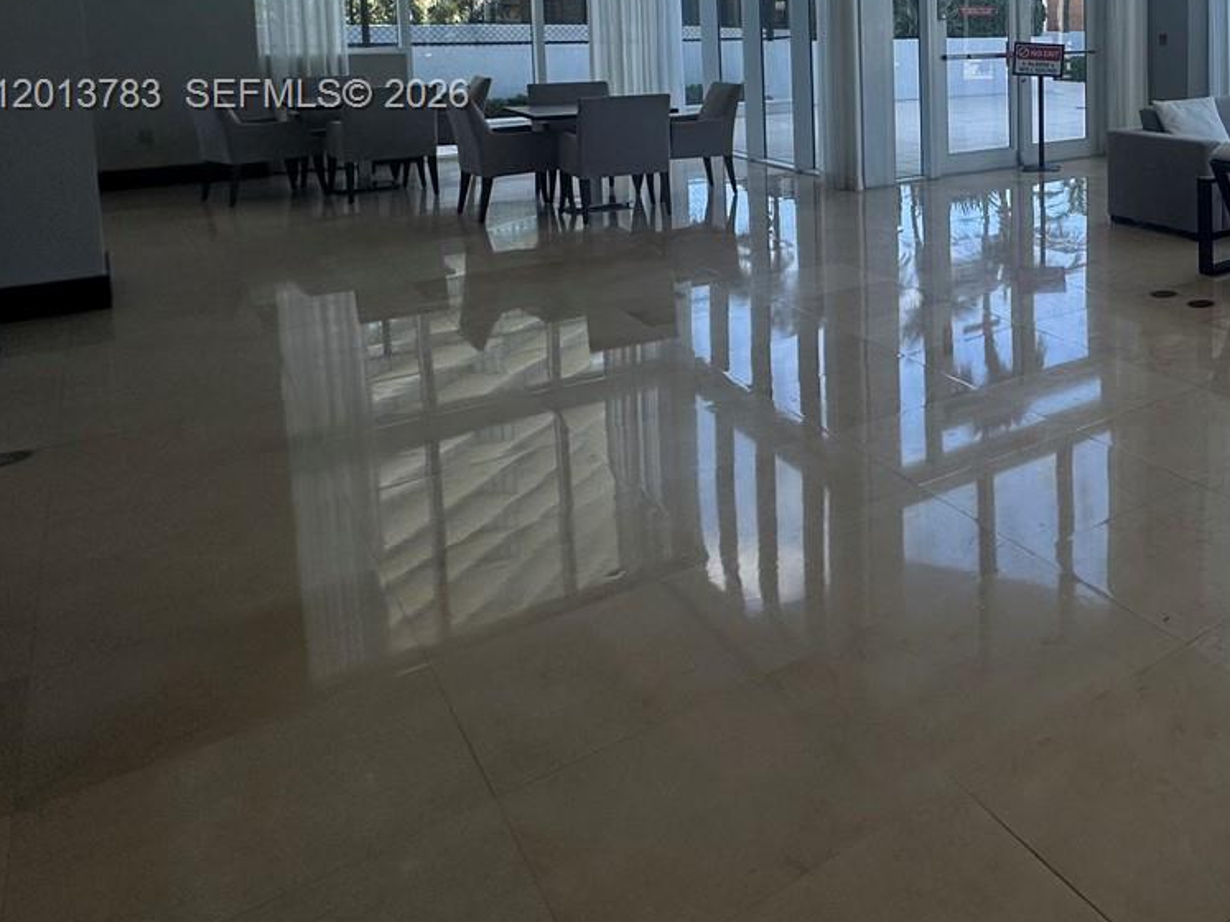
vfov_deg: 42.9
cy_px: 97
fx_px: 1066
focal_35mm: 30
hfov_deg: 47.7
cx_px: 1274
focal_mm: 2.22
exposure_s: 1/297
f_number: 2.2
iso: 40
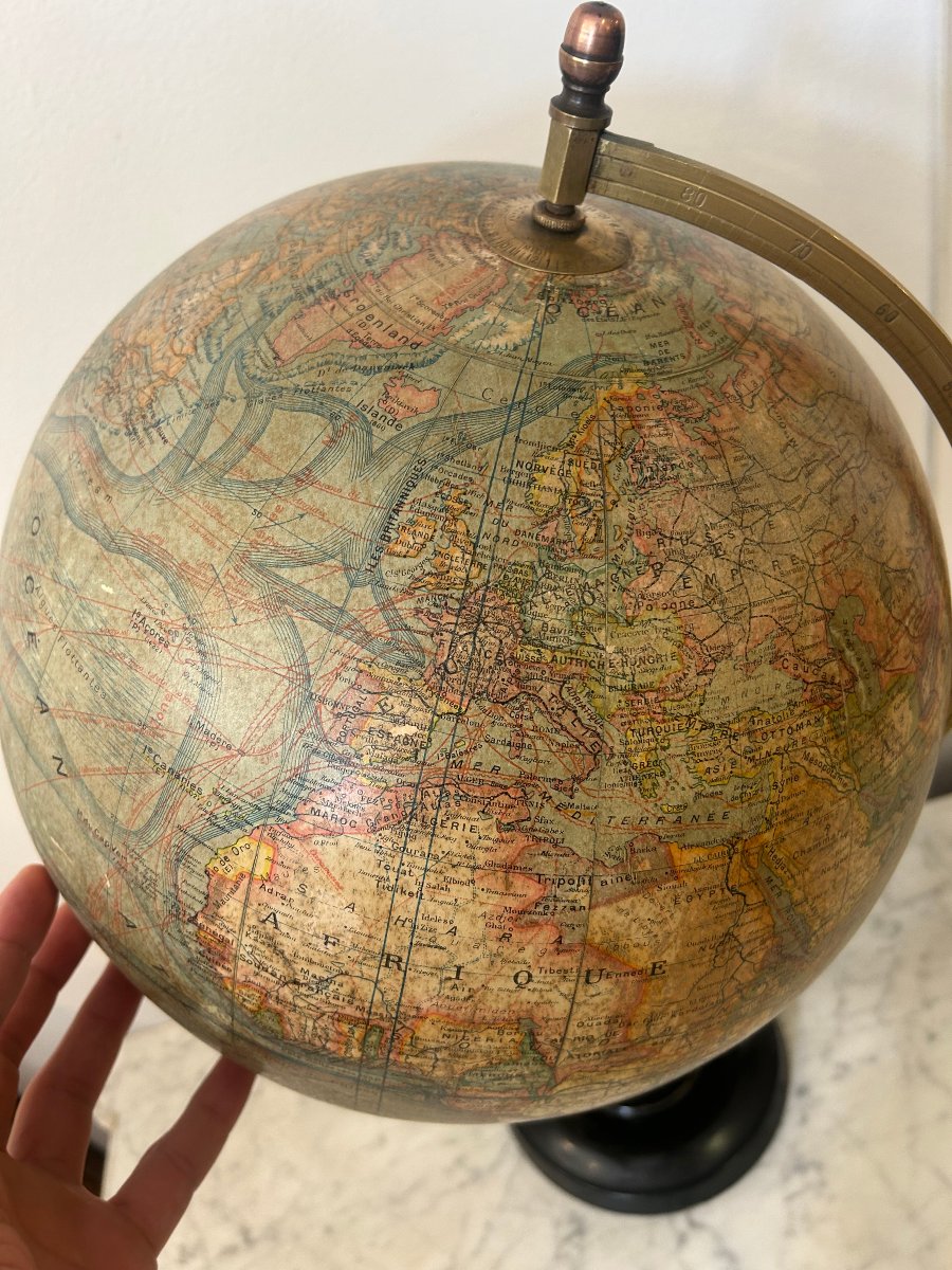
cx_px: 476
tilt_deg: -42.7
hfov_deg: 53.1
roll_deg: +22.6
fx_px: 953
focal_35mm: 26
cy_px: 635
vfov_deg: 67.3
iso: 100
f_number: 1.5
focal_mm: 5.7
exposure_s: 1/50
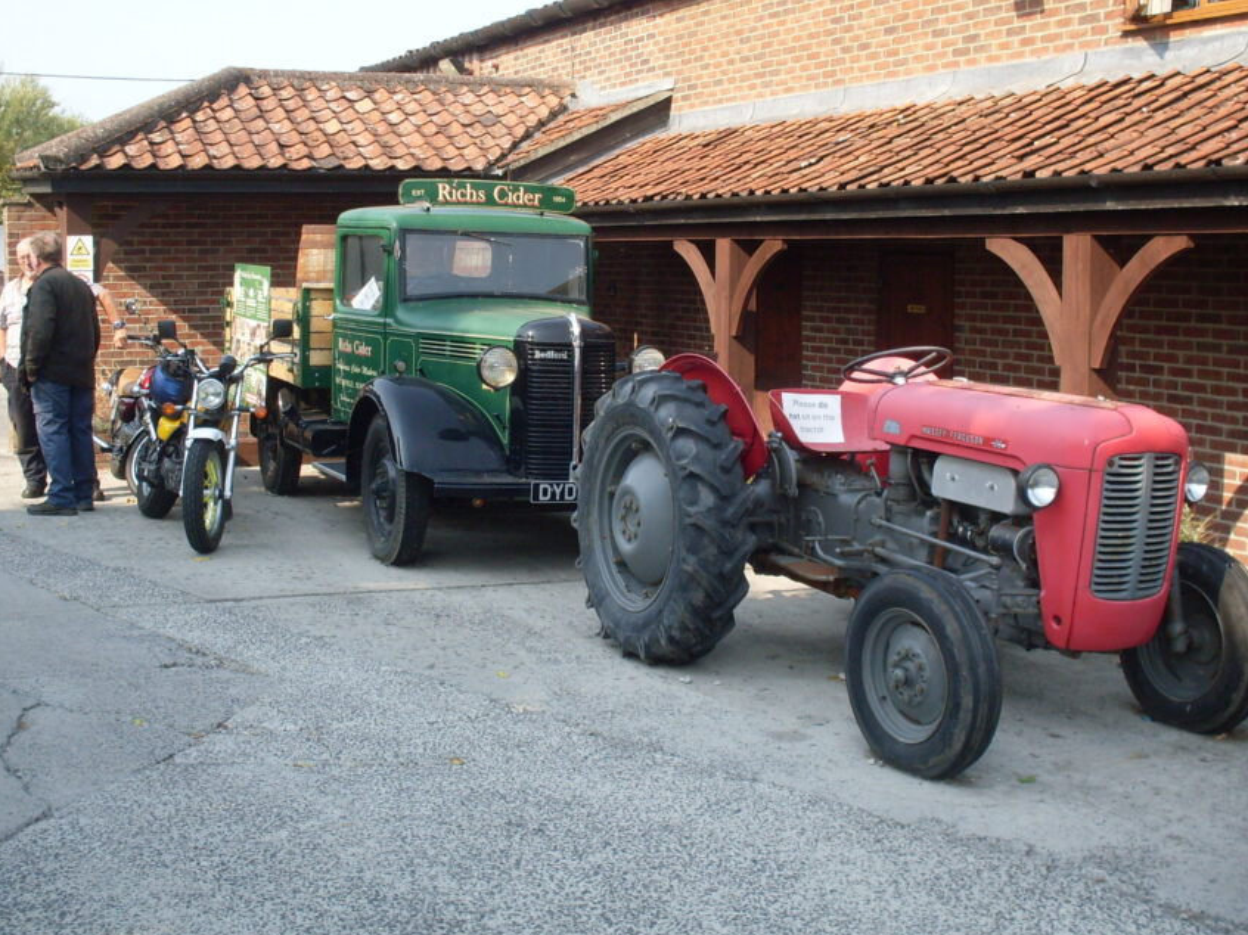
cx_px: 658
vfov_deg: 31.5
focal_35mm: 46
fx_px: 1658
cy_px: 437
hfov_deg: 41.2
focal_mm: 6.3
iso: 80
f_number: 8.4
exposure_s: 1/90
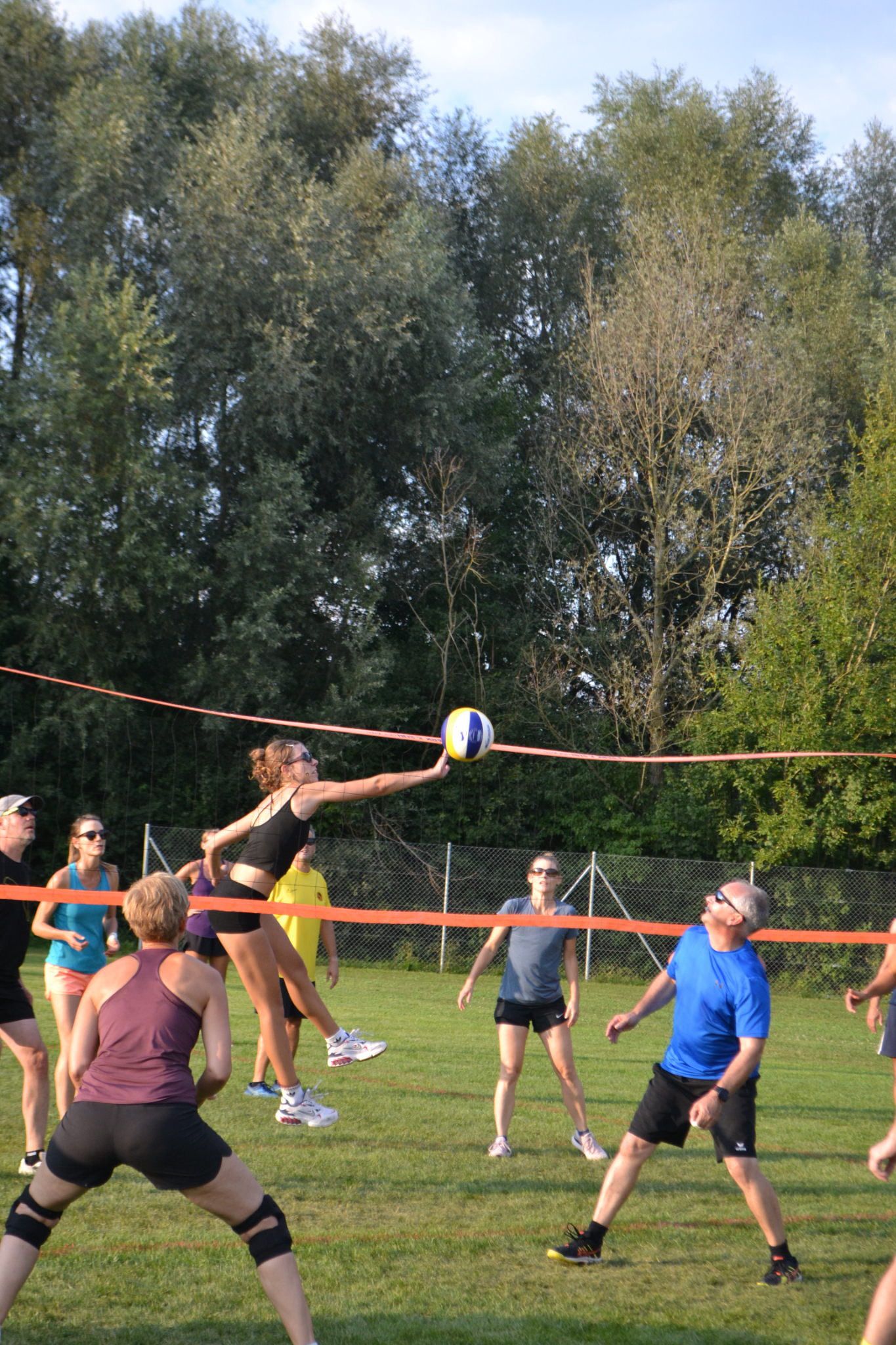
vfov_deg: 28.1
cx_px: 448
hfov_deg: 18.9
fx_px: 2688
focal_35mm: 72
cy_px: 672
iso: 450
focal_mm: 48
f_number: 5.3
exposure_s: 1/500
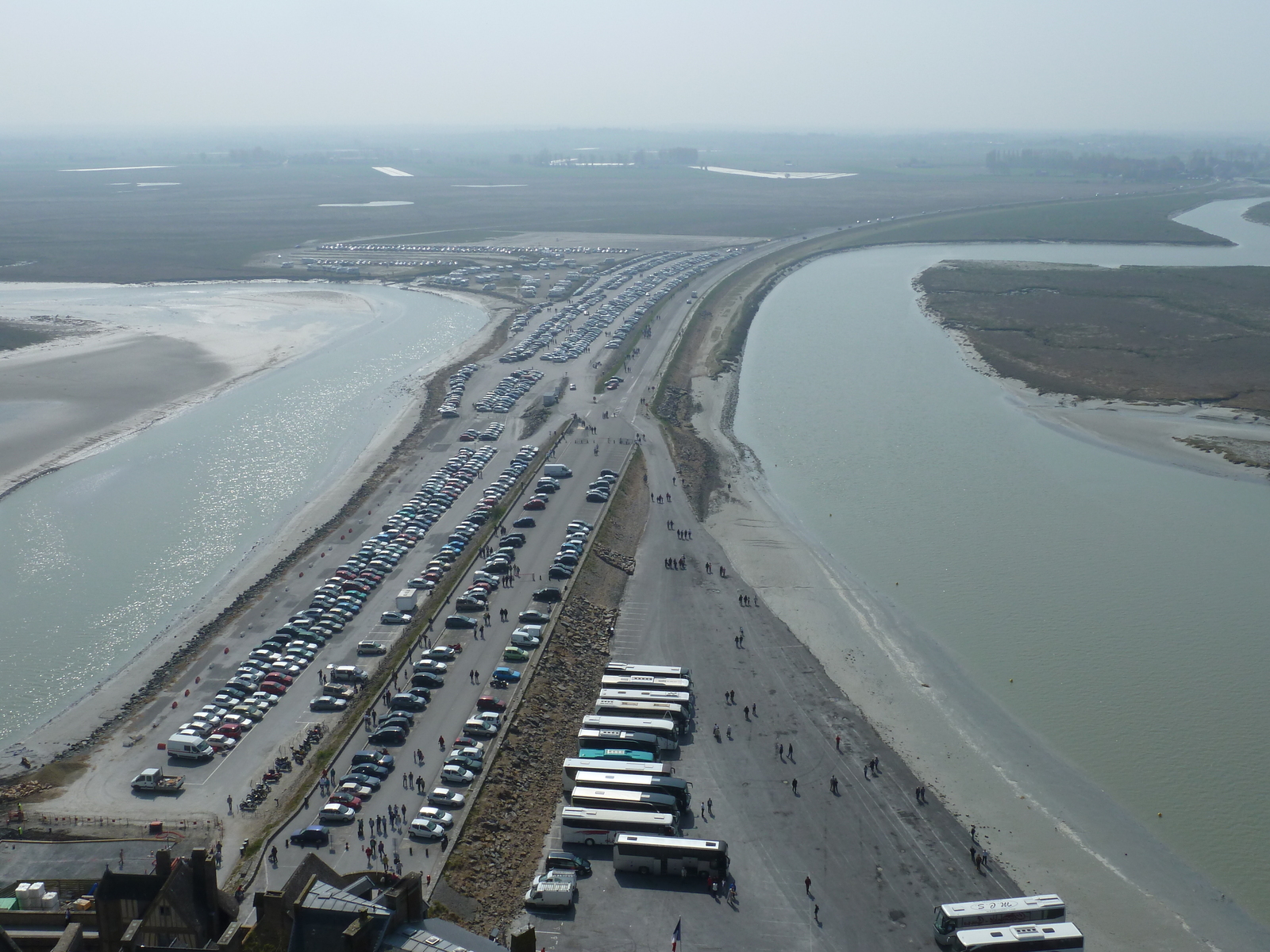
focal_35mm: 37
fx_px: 1357
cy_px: 476
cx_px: 635
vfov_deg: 38.7
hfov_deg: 50.1
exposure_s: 1/640
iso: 80
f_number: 5.6
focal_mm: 6.1
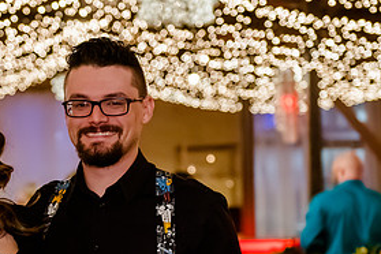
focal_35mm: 131
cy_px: 158
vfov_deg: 10.5
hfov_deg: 15.6
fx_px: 1386
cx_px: 100
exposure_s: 1/125
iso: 3200
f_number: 2.8
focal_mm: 52
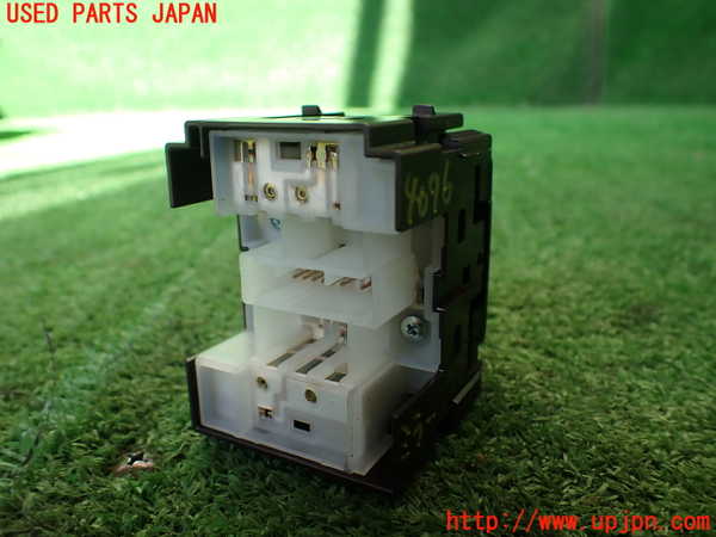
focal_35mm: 30
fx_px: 621
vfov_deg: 46.8
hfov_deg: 60.0
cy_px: 268
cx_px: 358
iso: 100
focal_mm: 5.4
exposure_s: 1/200
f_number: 2.3
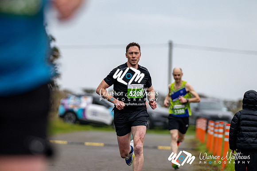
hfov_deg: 6.5
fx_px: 2247
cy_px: 86
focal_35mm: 315
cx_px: 128
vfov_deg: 4.4
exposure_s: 1/1600
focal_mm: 210
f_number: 2.8
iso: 220
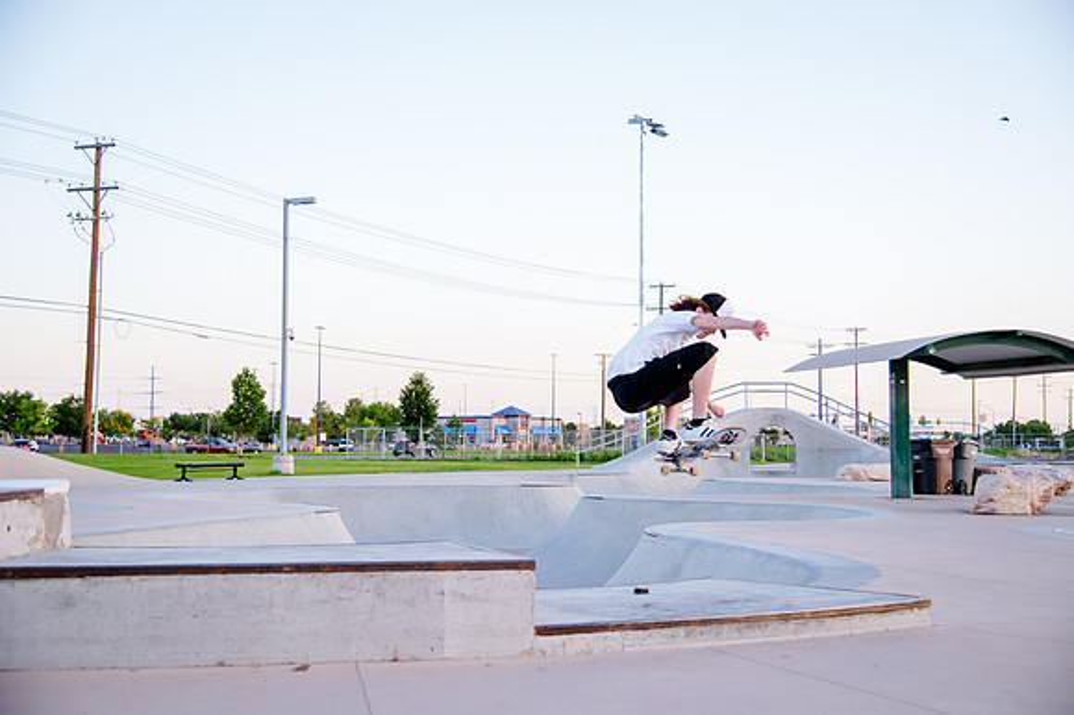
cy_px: 358
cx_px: 537
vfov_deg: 28.0
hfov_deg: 41.1
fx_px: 1431
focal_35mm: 48
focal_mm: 48
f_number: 4
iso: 2500
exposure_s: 1/640
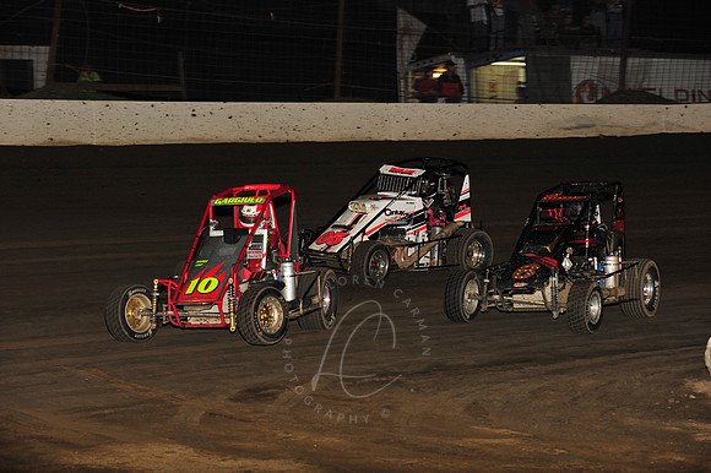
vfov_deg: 11.4
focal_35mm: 120
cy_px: 236
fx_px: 2369
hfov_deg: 17.1
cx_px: 356
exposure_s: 1/320
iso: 800
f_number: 6.3
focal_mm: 120
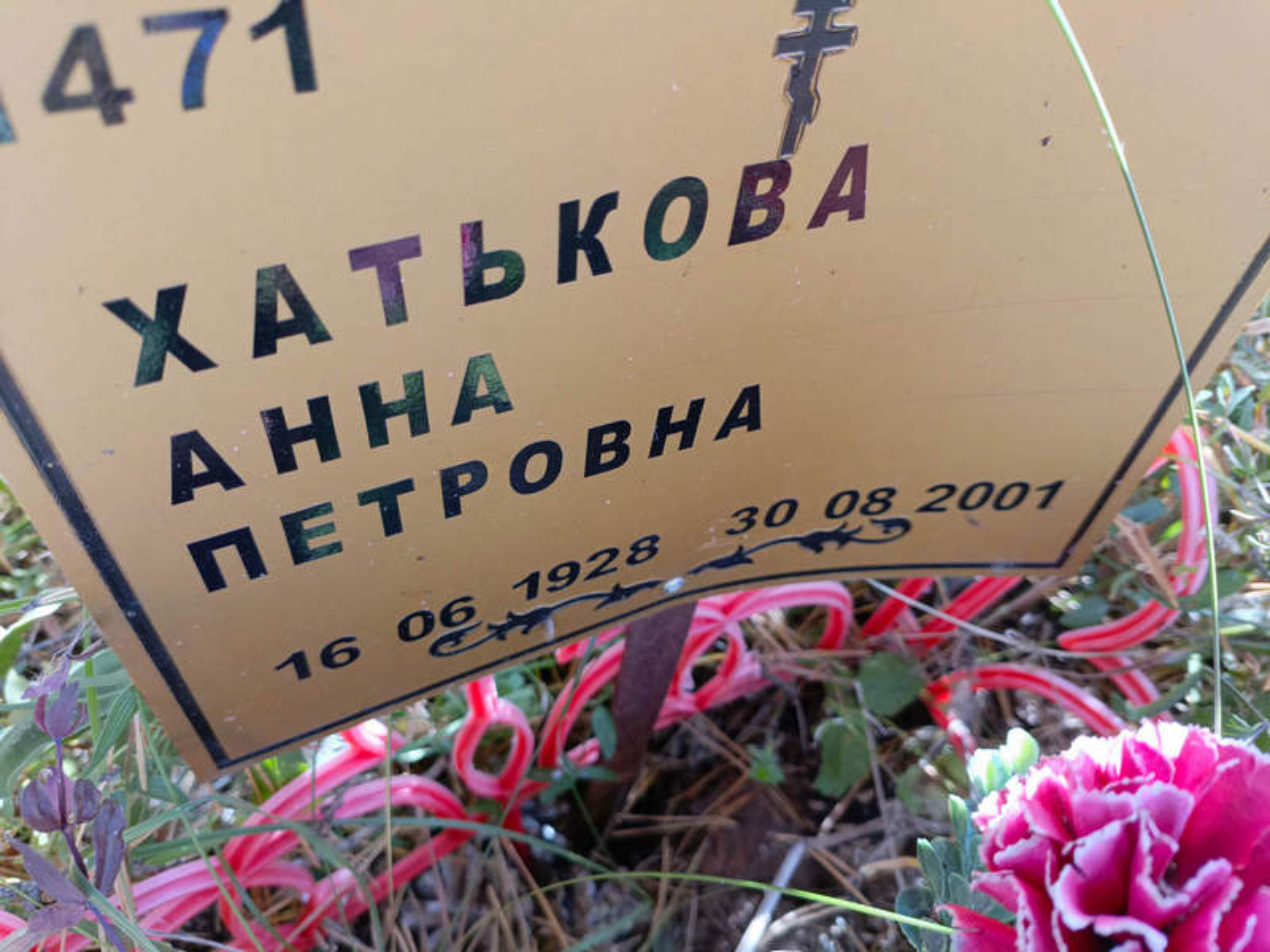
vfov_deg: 54.9
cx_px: 635
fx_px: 917
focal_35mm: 25
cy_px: 476
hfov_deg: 69.4
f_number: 1.69
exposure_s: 1/100
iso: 252
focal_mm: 4.76
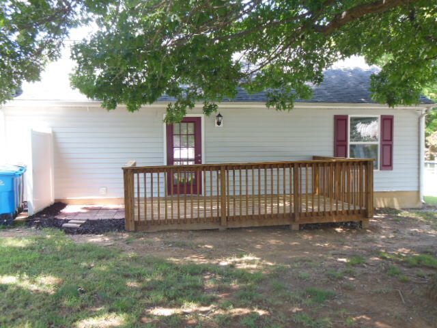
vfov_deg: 42.9
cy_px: 164
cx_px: 218
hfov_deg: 55.4
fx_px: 417
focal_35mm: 33
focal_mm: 6
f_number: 3.5
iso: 125
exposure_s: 1/60
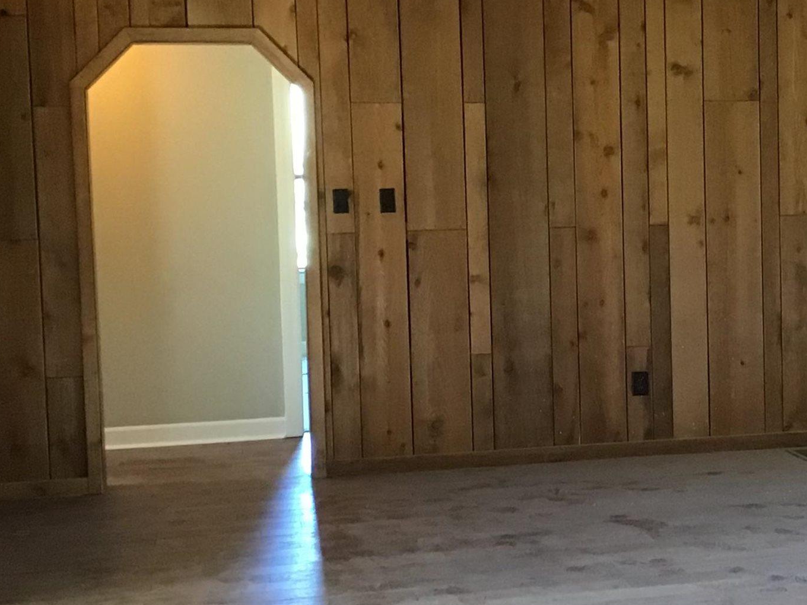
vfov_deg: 21.0
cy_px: 287
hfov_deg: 27.2
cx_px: 658
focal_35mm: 70
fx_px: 1632
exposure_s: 1/17
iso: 200
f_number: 2.4
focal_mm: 3.3
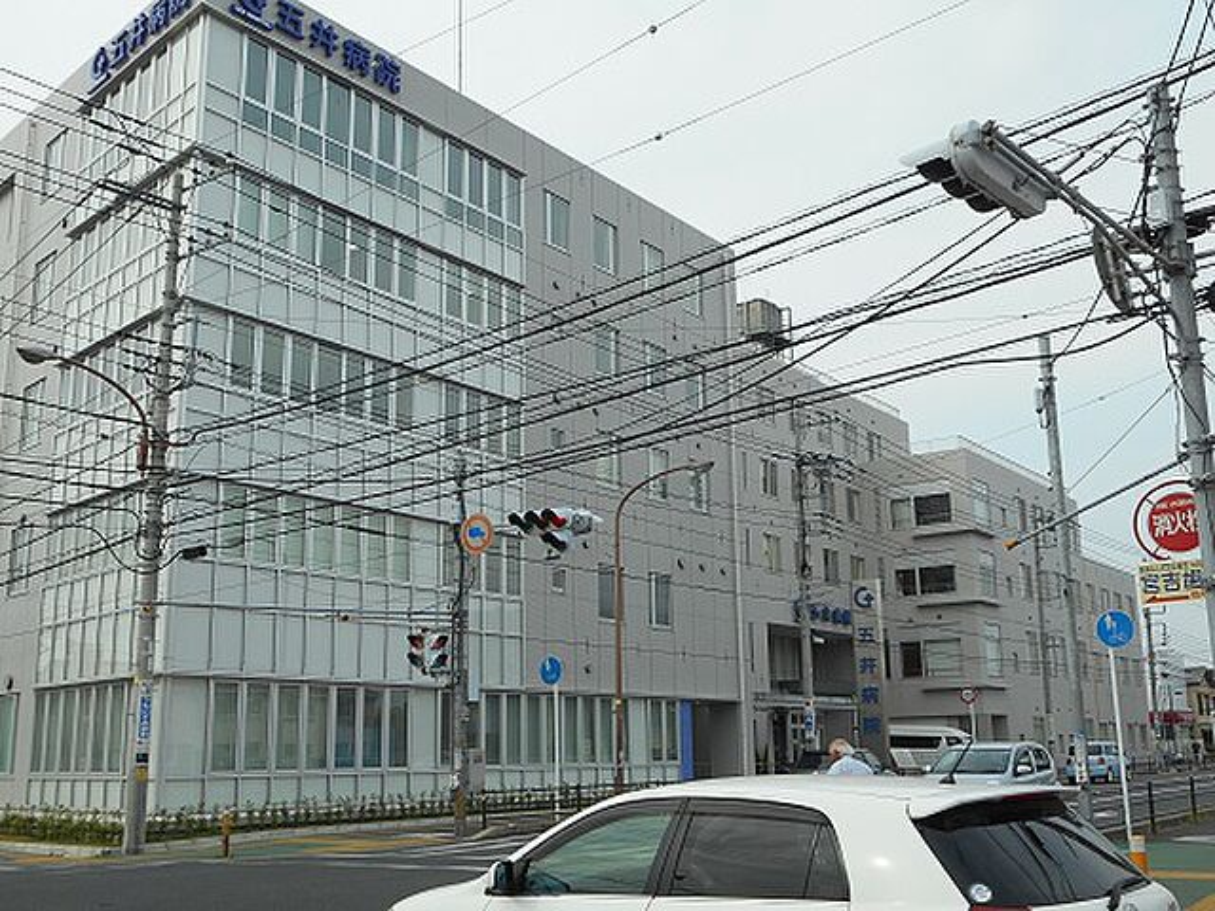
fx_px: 1369
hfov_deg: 47.9
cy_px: 456
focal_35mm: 39
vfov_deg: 36.8
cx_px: 608
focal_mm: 6.9
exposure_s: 1/400
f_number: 4.5
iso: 80
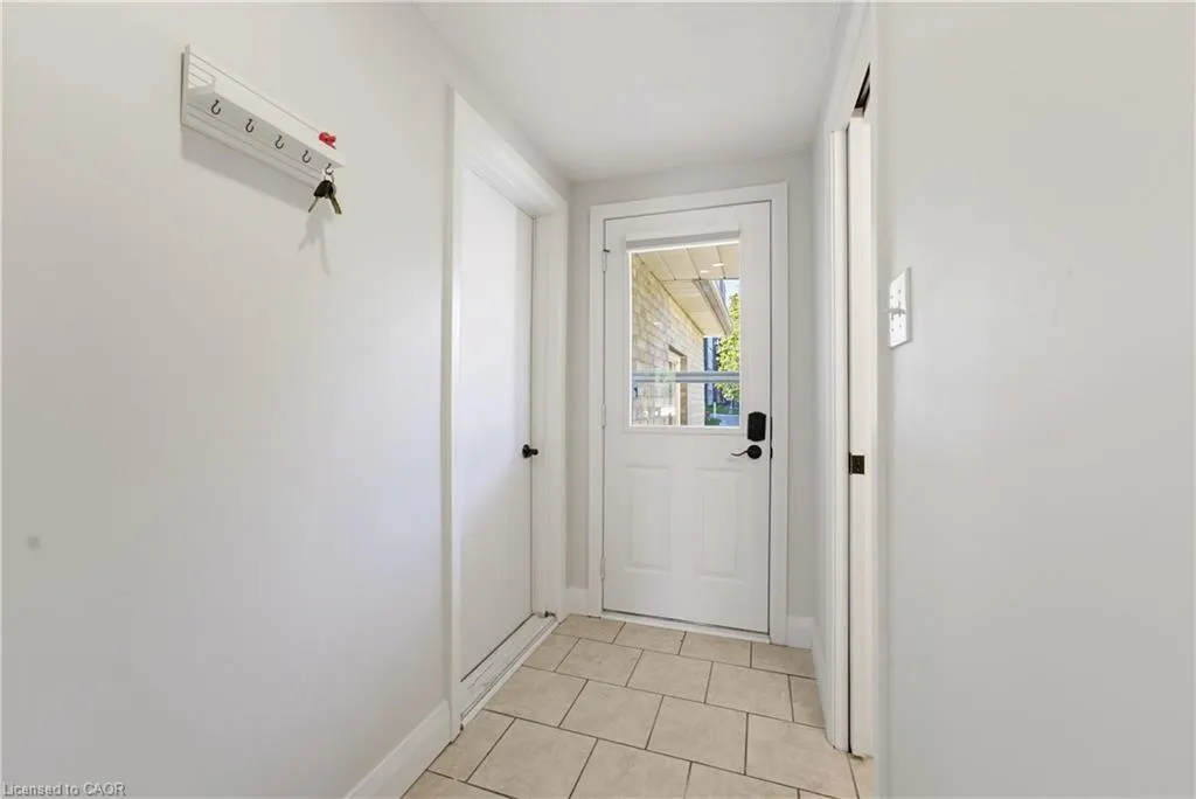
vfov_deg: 81.3
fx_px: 465
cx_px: 598
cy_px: 400
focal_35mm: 14
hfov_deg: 104.2
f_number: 9
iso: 800
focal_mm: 14
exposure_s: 1/8
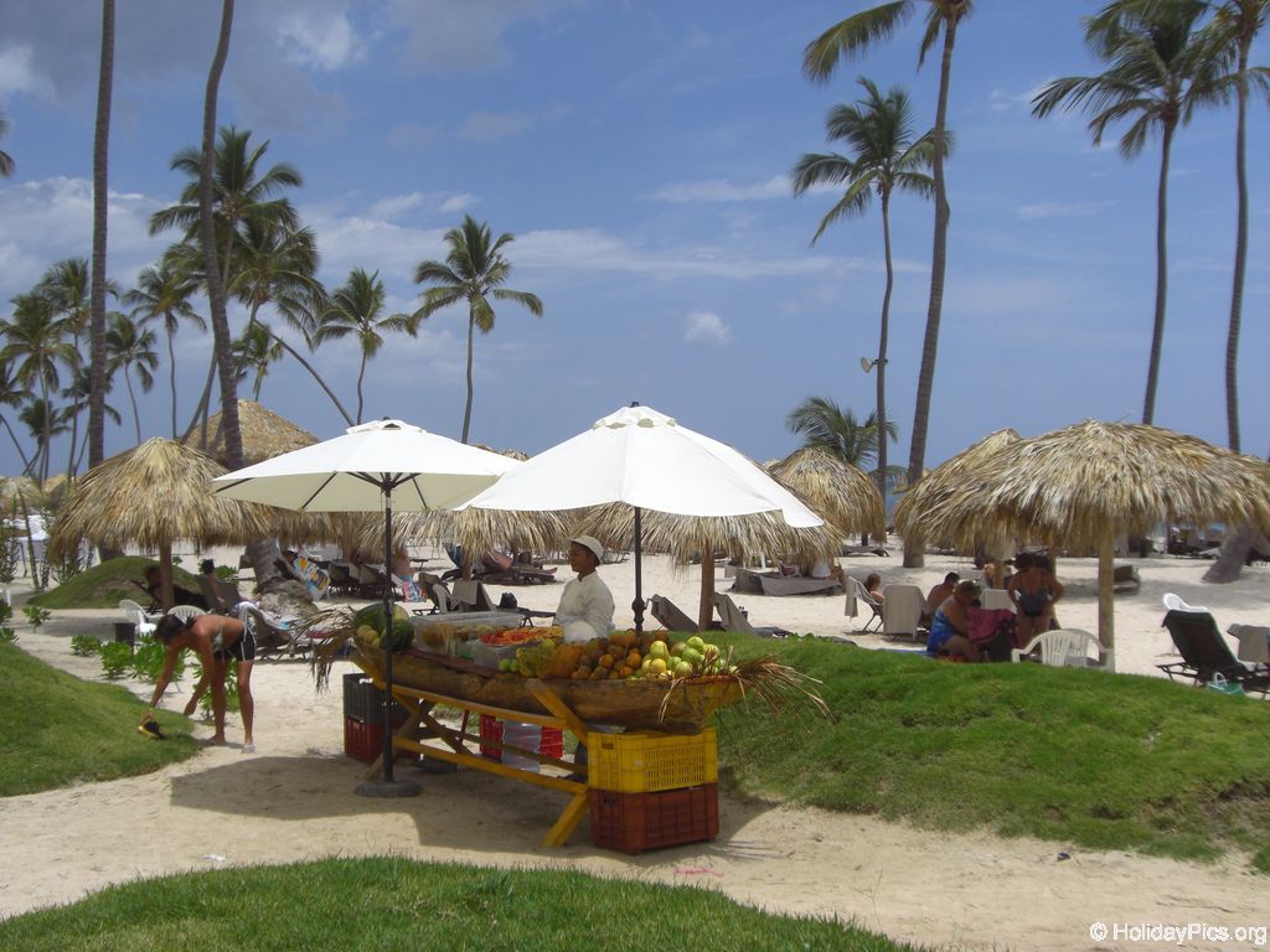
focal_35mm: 38
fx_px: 1394
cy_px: 476
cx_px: 635
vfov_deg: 37.7
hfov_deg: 49.0
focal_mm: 6.2
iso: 64
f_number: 8
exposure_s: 1/250
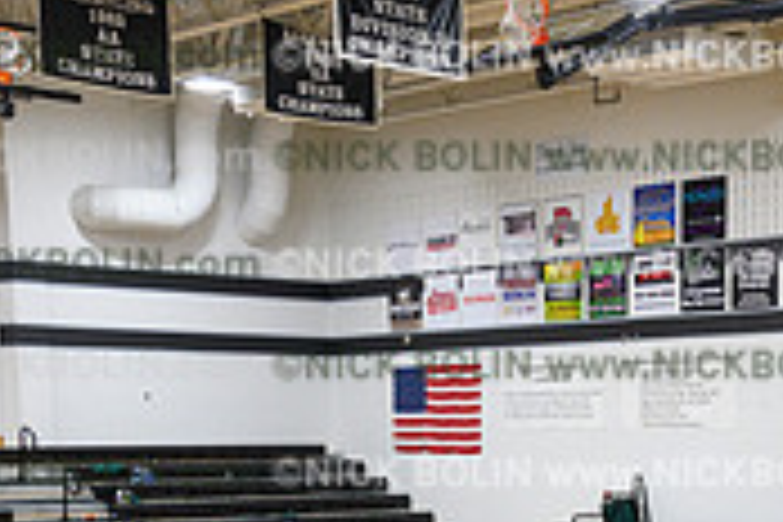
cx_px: 616
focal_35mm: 80
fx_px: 1740
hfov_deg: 25.0
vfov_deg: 15.7
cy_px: 783
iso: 800
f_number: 4.5
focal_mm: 24
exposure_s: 1/50
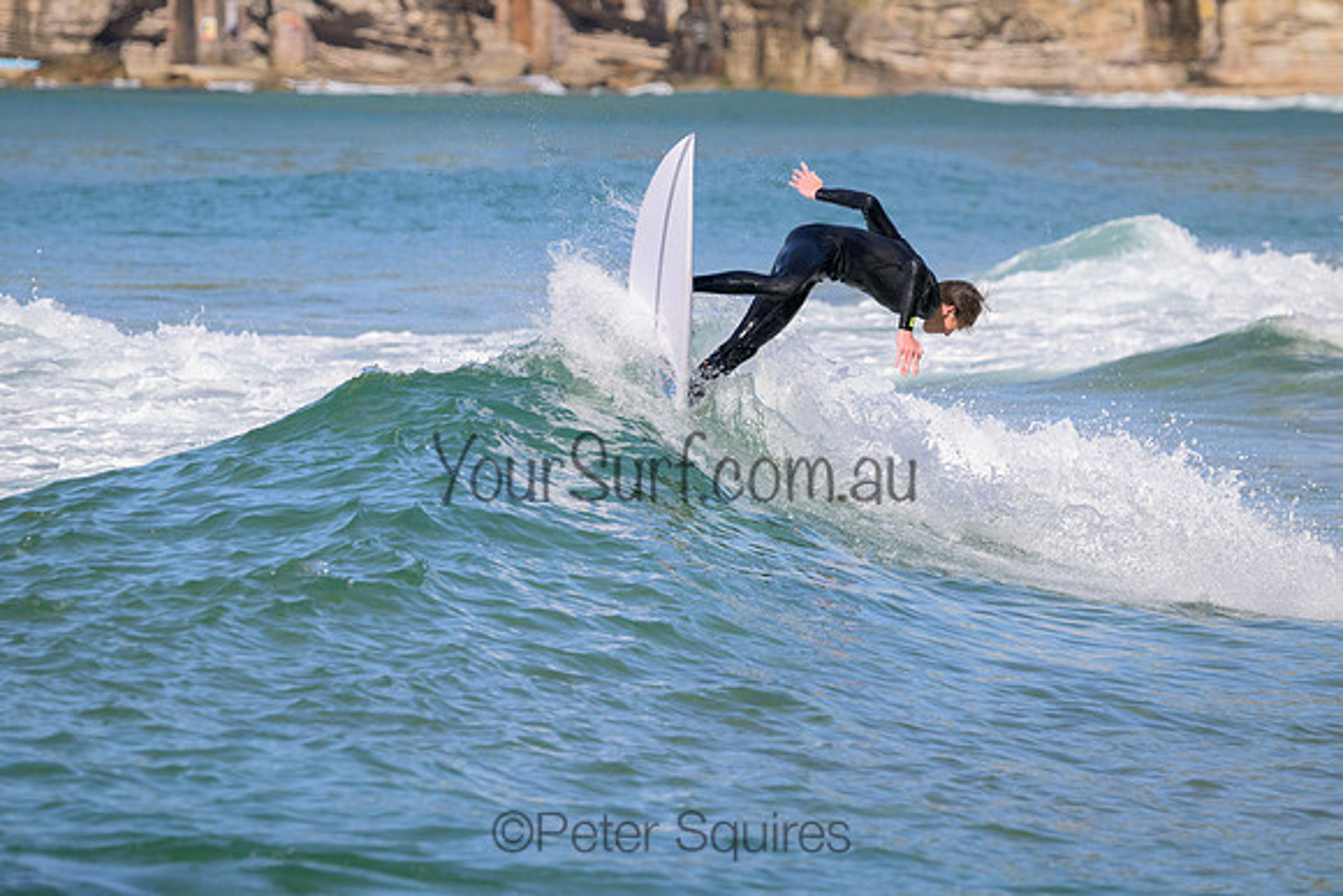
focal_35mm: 480
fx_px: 17910
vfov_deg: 2.9
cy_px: 448
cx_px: 672
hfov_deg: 4.3
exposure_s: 1/2000
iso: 900
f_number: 10
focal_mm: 480
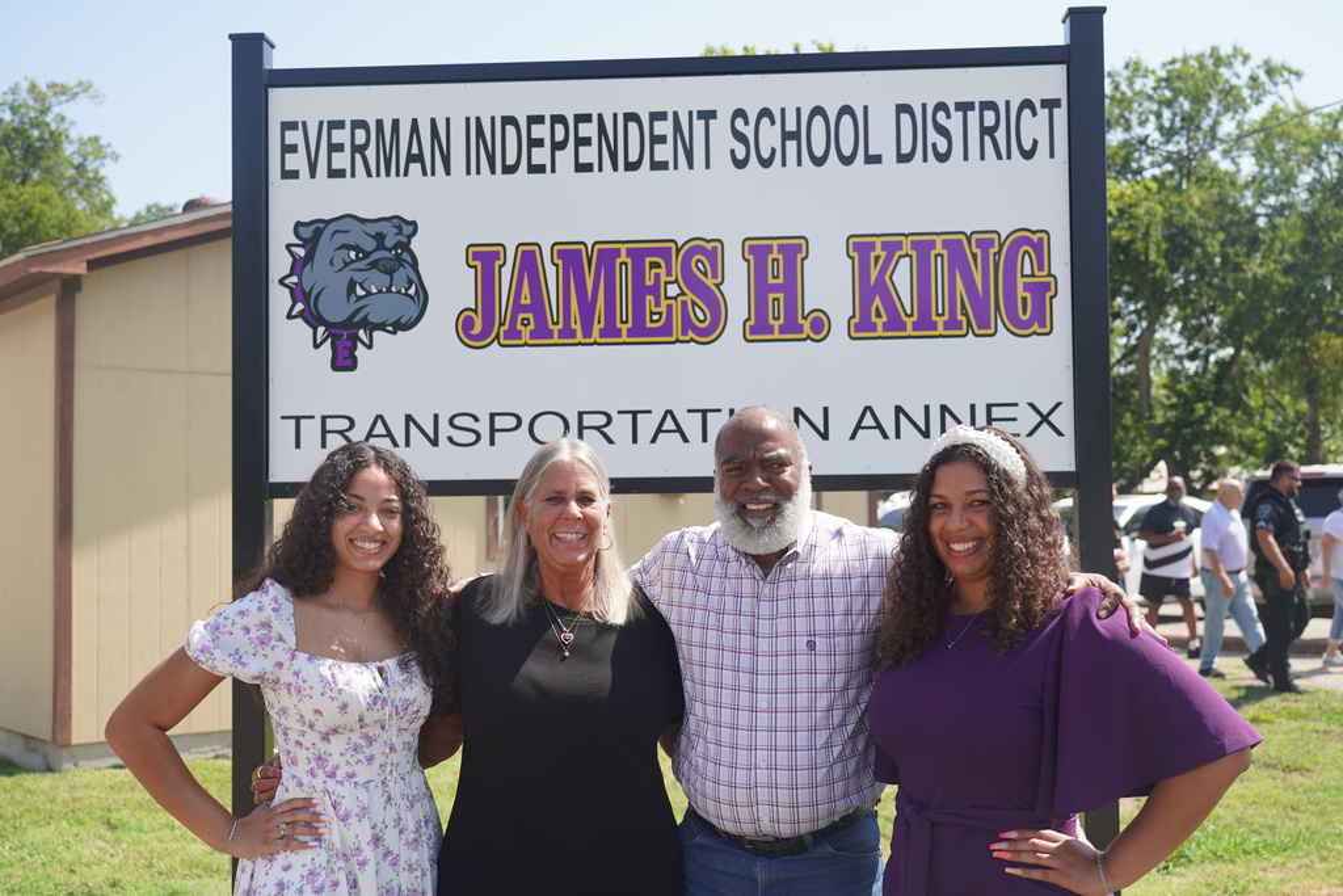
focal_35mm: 41
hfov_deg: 47.4
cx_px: 672
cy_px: 448
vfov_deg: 32.6
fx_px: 1530
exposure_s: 1/400
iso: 100
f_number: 4.5
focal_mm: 41
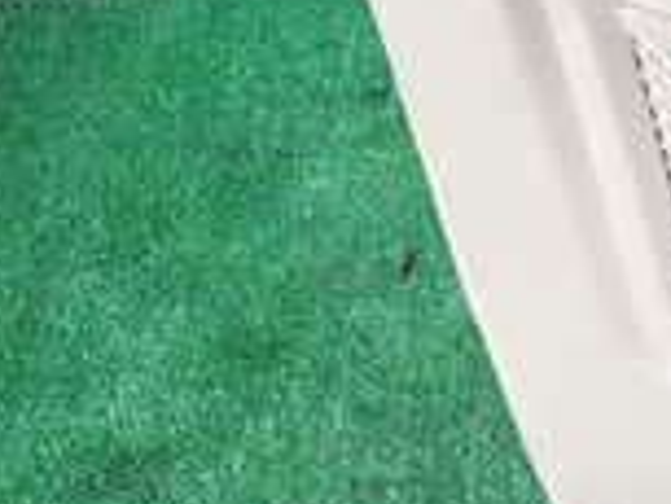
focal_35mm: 98
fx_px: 1901
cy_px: -127
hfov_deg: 17.5
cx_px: 1070
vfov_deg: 14.5
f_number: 2
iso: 100
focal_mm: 4.5
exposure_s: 1/80
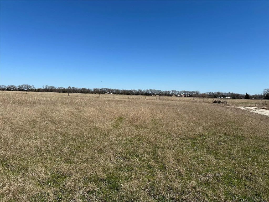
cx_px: 134
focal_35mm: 24
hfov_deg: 71.6
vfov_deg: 56.8
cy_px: 101
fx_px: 187
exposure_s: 1/6623
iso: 80
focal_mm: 6.86
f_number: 1.78
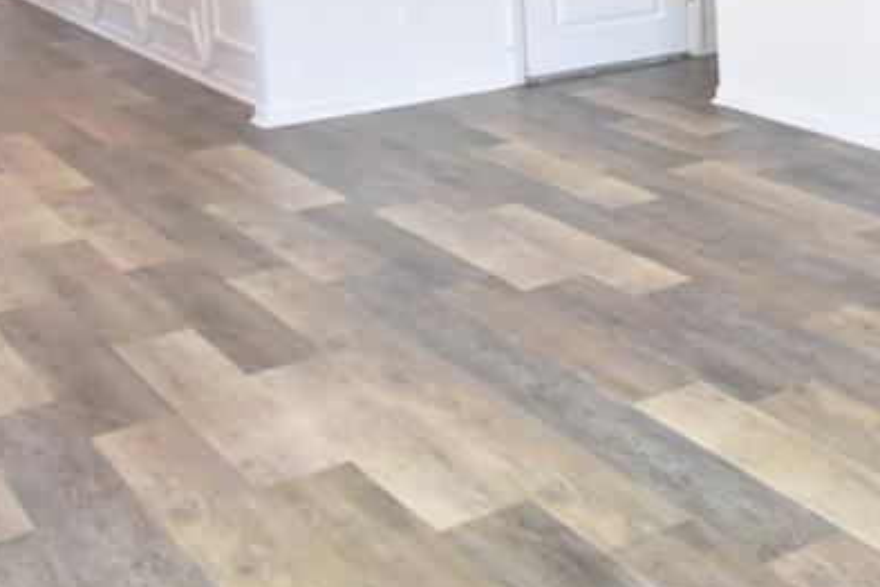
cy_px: -161
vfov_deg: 20.5
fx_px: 1491
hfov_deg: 25.7
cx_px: 1276
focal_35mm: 61
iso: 720
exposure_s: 1/60
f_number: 4
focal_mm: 10
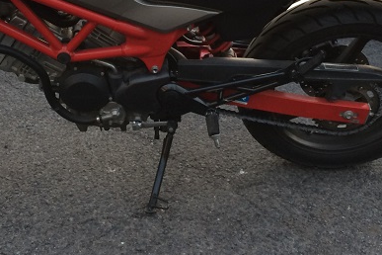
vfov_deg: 24.0
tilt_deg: -21.3
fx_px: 584
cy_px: 32
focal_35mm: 55
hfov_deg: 35.8
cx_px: 121
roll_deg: +0.1
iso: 64
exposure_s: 1/30
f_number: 2.2
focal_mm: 4.15
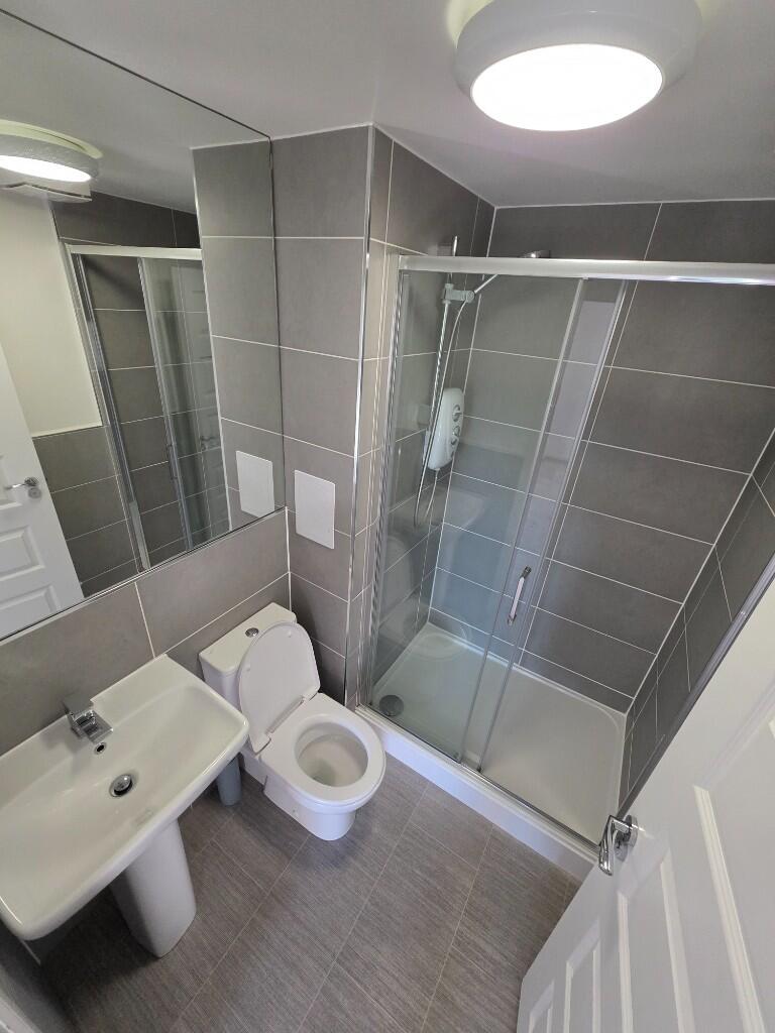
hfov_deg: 89.9
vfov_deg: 106.2
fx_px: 388
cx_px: 388
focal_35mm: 13
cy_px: 516
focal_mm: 2.2
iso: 500
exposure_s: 1/359
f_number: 1.9
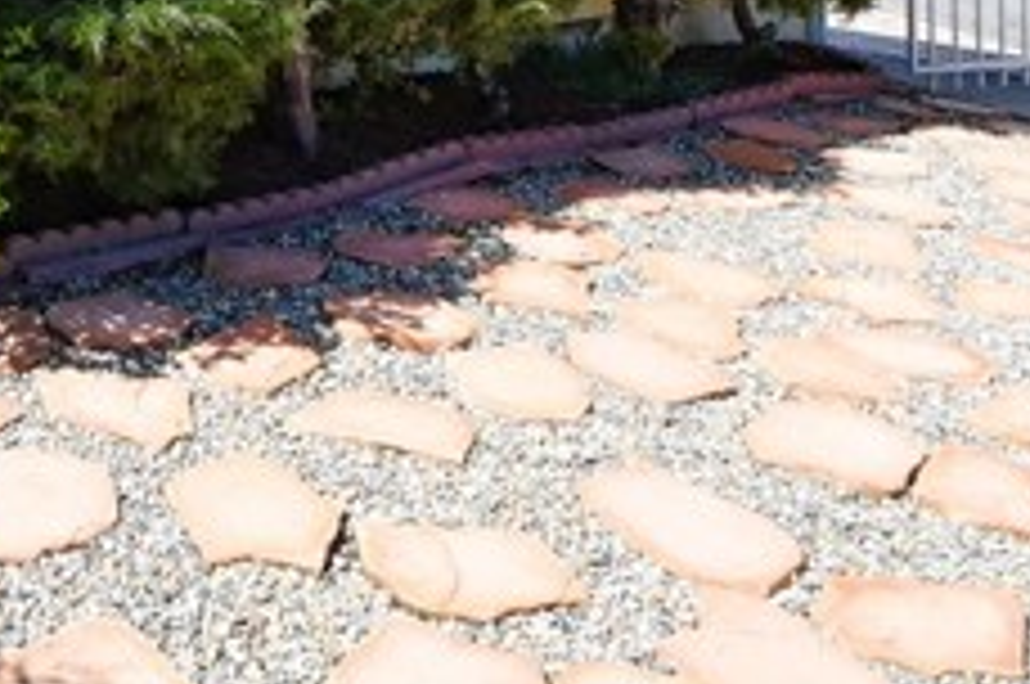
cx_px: -139
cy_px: -252
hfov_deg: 37.6
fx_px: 1200
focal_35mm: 42
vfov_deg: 26.1
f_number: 14
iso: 250
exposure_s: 1/125
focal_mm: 10
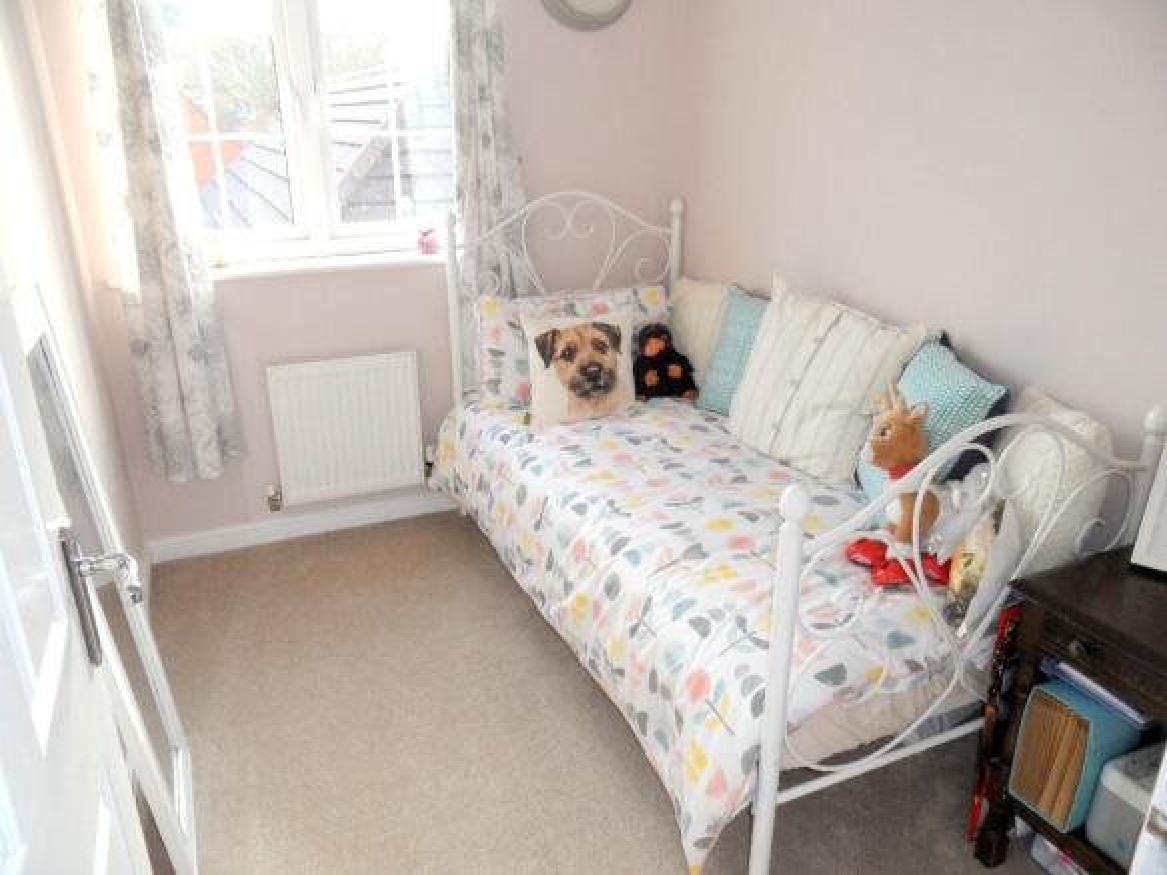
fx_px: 809
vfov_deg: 56.8
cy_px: 438
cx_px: 584
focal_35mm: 24
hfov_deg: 71.6
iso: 100
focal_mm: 3.9
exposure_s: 1/60
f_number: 3.2
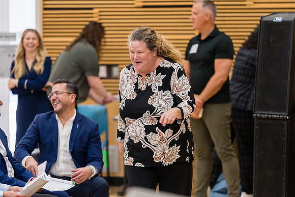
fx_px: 1369
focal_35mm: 167
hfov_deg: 12.3
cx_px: 148
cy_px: 98
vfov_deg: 8.2
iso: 1250
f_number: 2.8
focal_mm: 167
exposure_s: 1/250
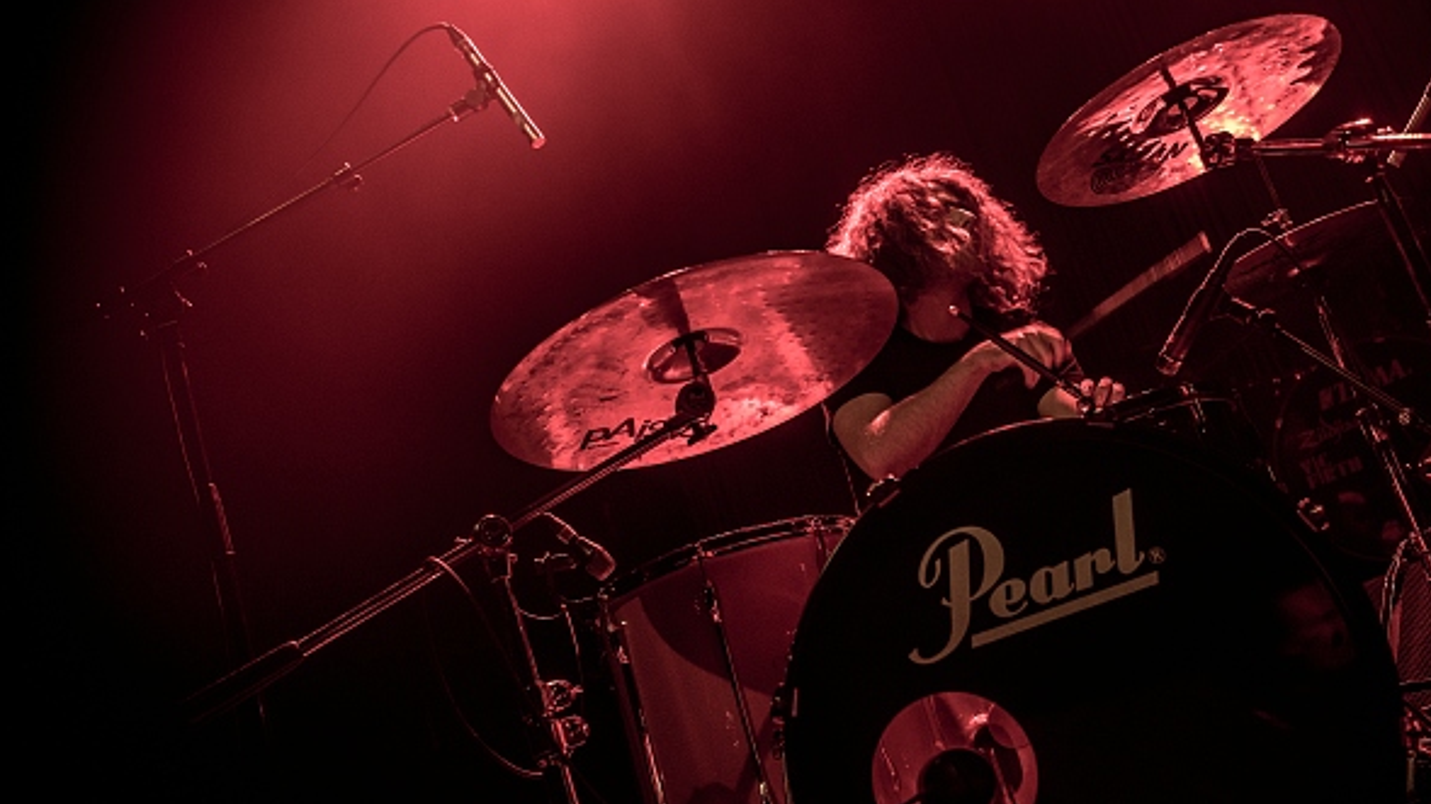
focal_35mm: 41
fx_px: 1555
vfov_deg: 29.0
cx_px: 843
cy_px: 417
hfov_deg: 49.2
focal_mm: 32
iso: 800
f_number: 2.8
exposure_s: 1/80
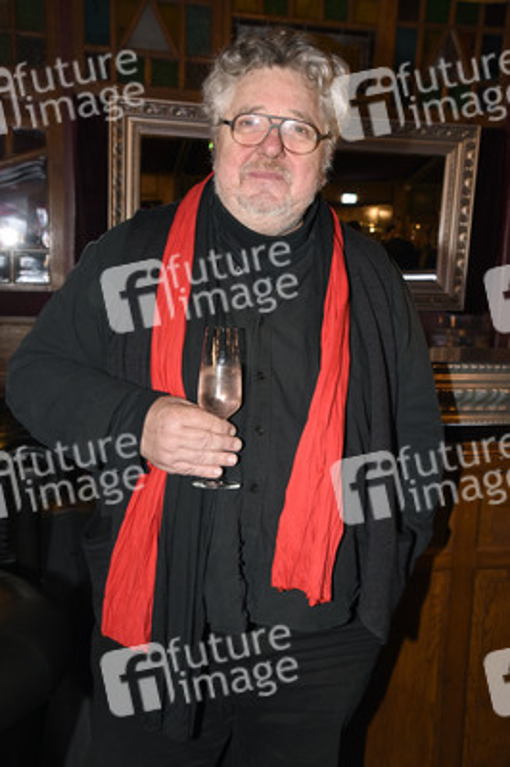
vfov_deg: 48.5
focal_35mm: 40
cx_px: 255
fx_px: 851
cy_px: 384
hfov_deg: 33.3
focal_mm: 40
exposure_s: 1/60
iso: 2500
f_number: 6.3
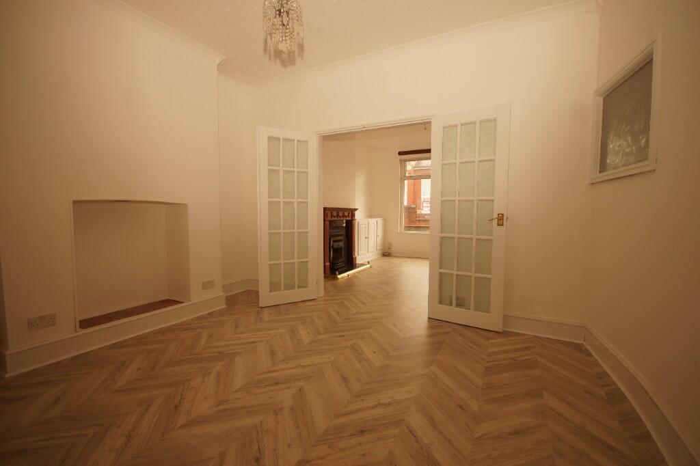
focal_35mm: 15
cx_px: 350
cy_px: 233
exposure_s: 1/60
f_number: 4
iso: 125
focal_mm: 10
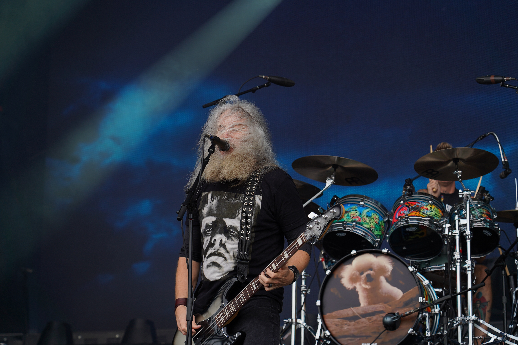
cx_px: 259
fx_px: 1511
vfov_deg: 13.0
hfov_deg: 19.5
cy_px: 172
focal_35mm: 105
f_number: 5
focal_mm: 105
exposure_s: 1/200
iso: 100
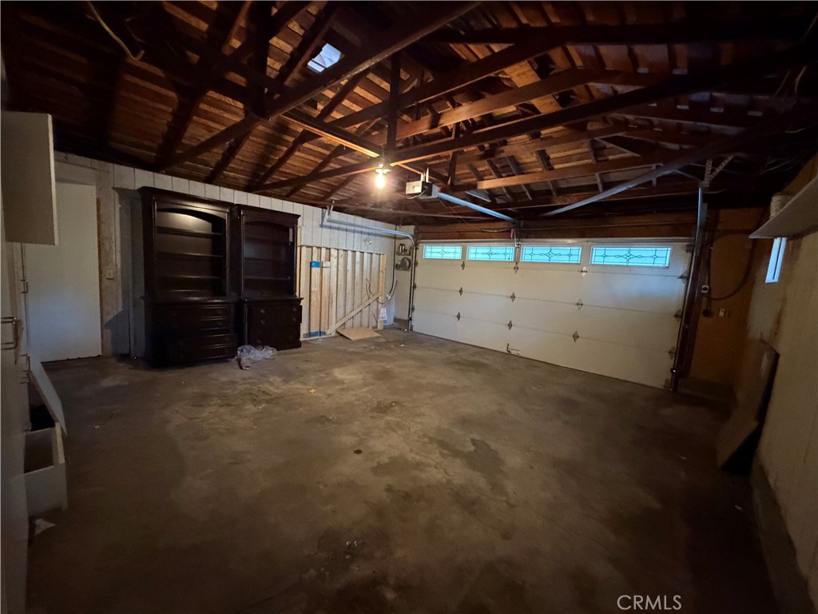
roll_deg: -4.4
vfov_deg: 85.7
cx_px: 409
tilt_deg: -6.0
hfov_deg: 102.1
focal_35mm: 14
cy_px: 307
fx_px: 331
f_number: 2.2
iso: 1600
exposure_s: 1/30
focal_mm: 2.22
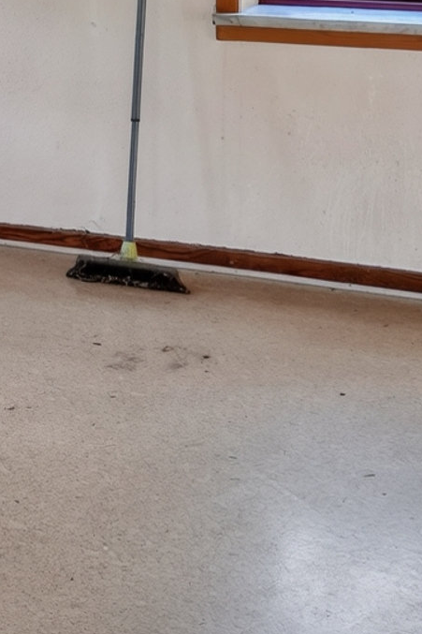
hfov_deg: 14.1
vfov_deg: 21.7
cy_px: -121
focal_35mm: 87
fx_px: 1530
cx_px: -315
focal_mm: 23
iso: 400
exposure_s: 1/4
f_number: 7.1
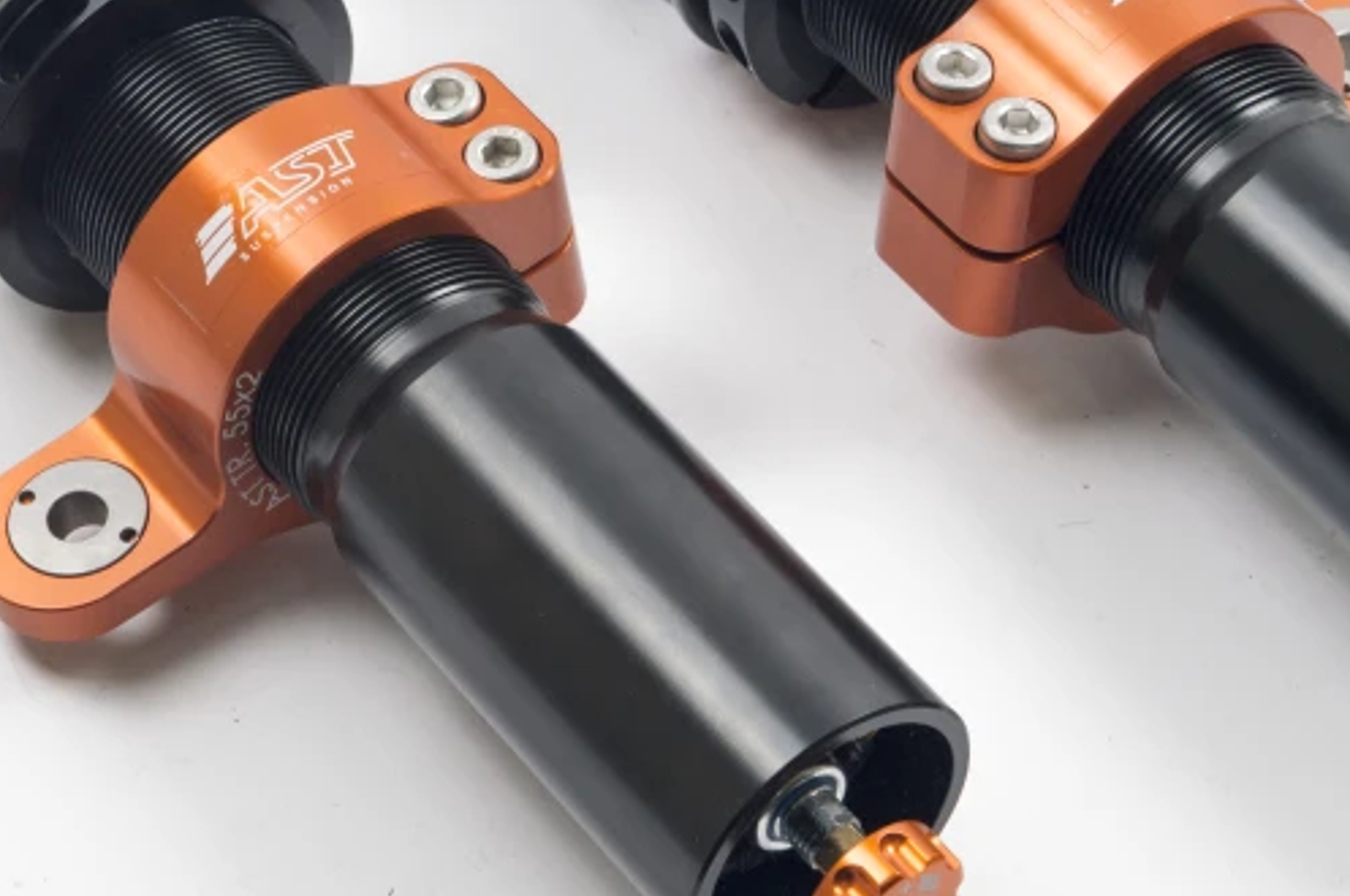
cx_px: 291
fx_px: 4974
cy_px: 445
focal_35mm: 133
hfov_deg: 15.4
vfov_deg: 10.3
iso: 100
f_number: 9
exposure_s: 1/15
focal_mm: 55
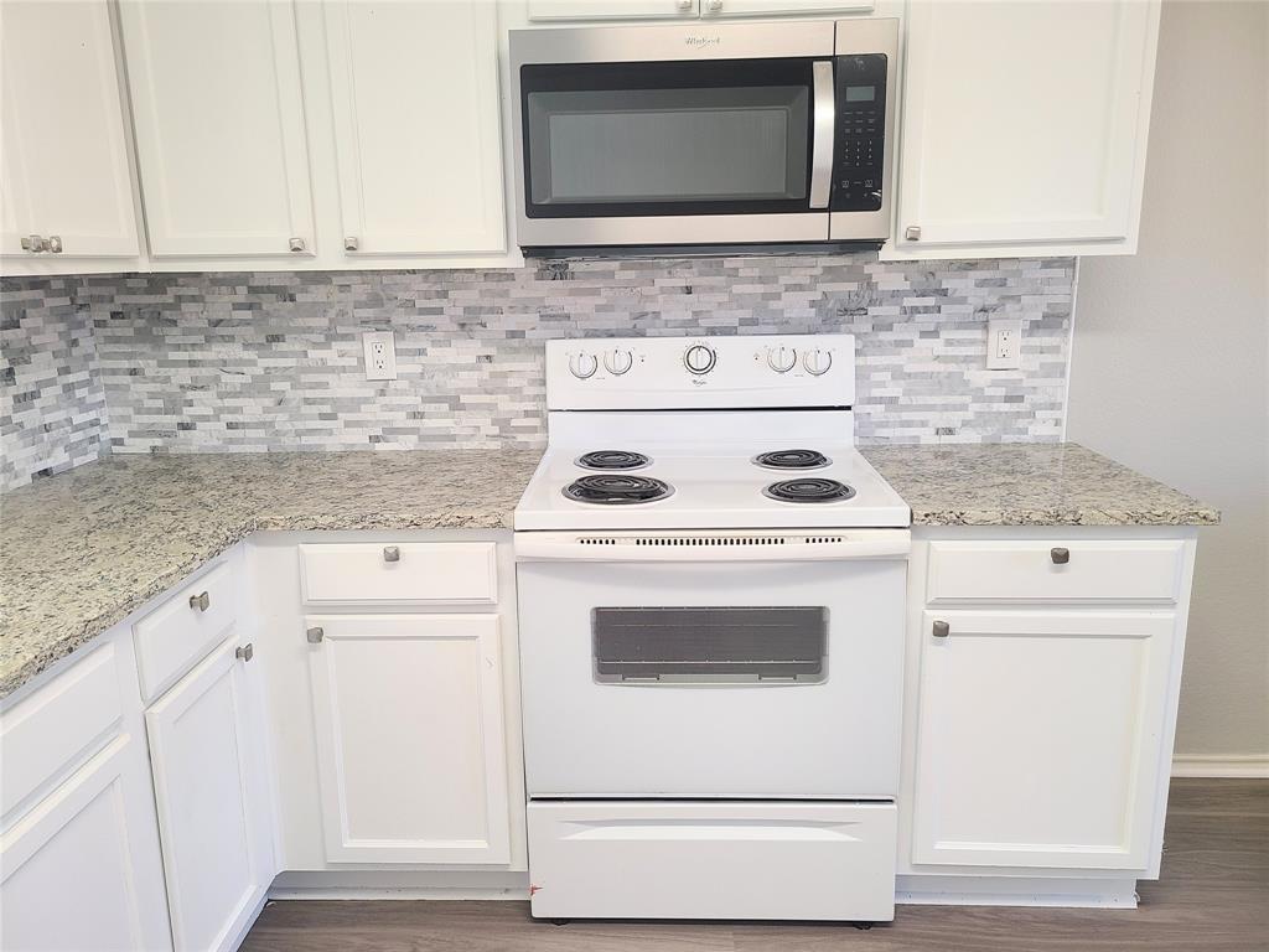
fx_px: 953
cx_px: 634
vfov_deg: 53.1
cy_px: 476
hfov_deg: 67.3
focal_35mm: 26
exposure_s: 1/60
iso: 80
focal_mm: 5.4
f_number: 1.8
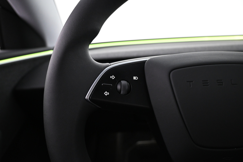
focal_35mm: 26
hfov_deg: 68.9
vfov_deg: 49.1
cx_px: 122
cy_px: 81
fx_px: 177
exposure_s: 1/30
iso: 1600
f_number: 3.5
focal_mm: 17.5
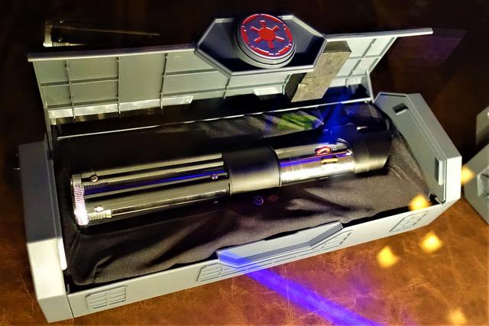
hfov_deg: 73.7
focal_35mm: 24
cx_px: 244
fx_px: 326
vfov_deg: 53.2
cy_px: 163
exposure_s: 1/200
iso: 3200
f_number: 1.8
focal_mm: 8.8
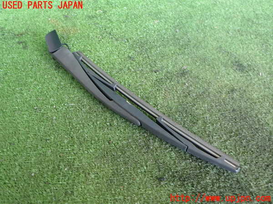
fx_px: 237
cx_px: 136
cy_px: 102
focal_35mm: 30
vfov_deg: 46.8
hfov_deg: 60.0
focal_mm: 5.4
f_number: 2.3
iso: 400
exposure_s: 1/50
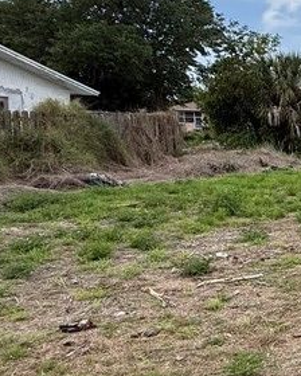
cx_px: 552
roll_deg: -1.9
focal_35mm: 50
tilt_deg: -6.4
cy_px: 215
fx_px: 557
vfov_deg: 37.3
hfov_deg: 20.5
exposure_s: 1/1795
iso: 50
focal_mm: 2.22
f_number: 2.2
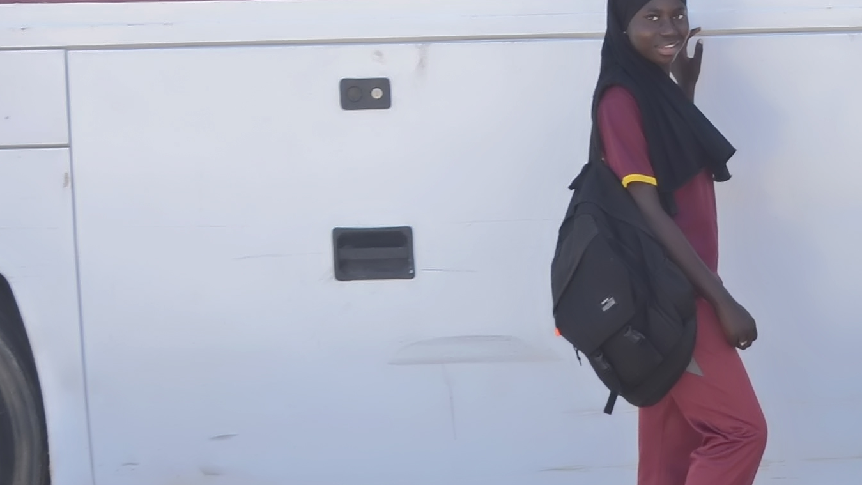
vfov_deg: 9.6
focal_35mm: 126
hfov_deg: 15.8
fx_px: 2880
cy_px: 96
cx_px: 1238
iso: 200
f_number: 7.1
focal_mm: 22
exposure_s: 1/160
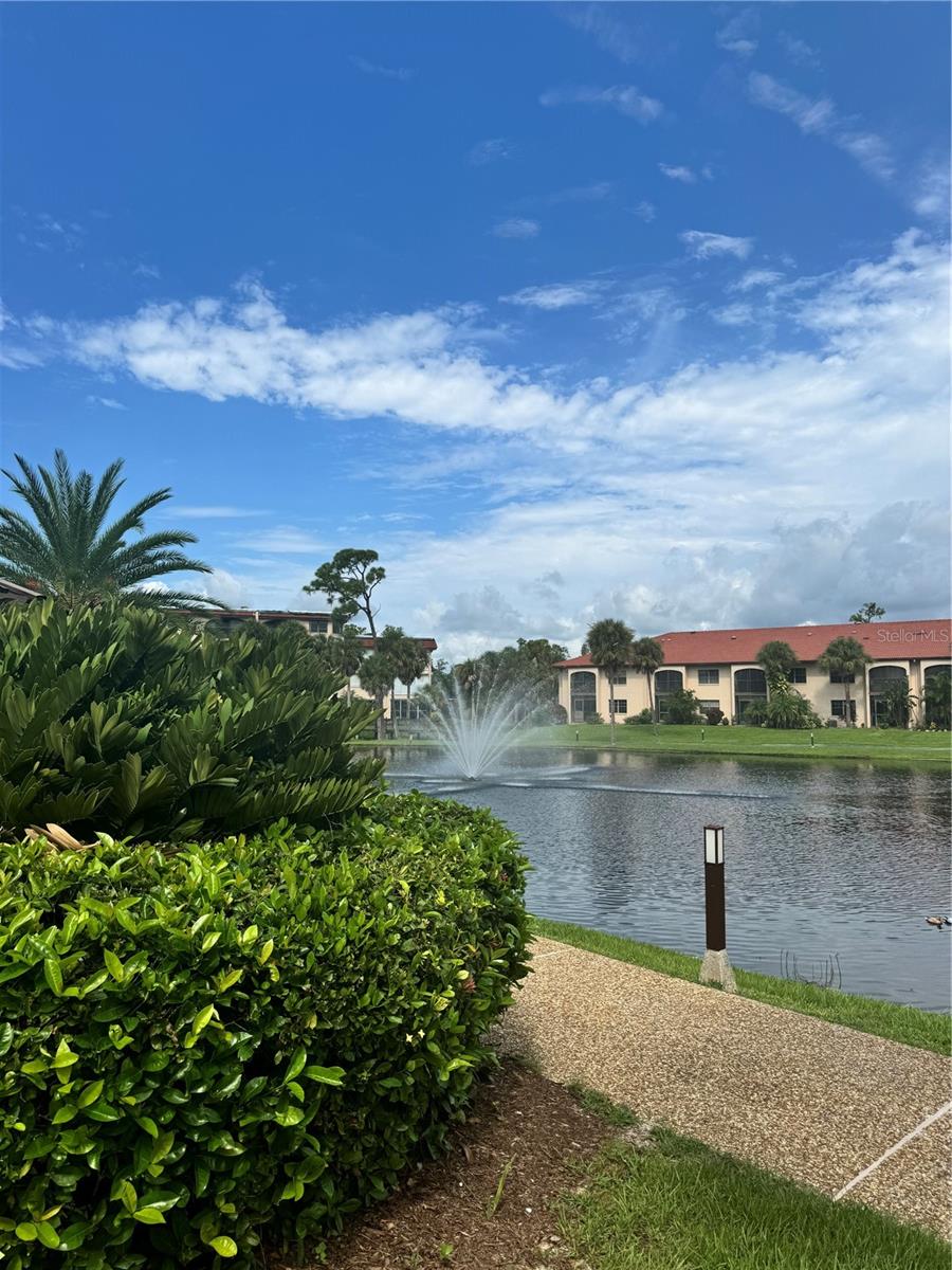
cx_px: 476
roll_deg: -0.1
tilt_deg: +4.2
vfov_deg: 71.6
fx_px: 880
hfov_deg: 56.8
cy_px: 635
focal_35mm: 24
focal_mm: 6.76
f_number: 1.78
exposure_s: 1/6410
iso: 80
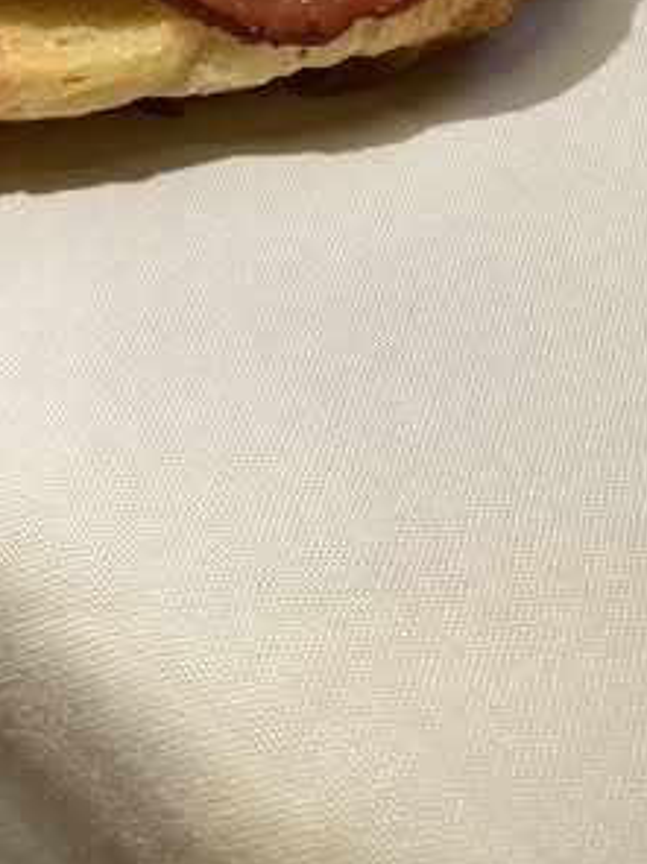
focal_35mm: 77
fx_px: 1920
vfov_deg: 23.8
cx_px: 263
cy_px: -72
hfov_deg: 19.1
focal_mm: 3.3
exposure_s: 1/50
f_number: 2.4
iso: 50
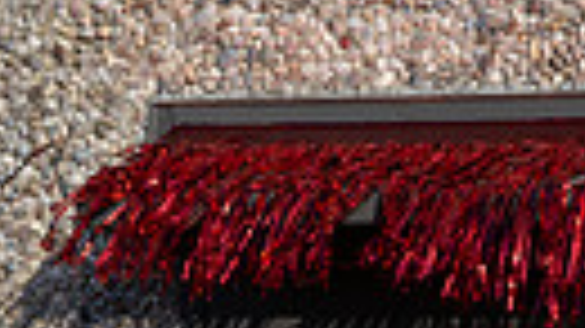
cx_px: 544
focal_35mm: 282
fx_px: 4373
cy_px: 921
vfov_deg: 4.2
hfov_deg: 7.6
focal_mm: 78
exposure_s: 1/2000
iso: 320
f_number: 5
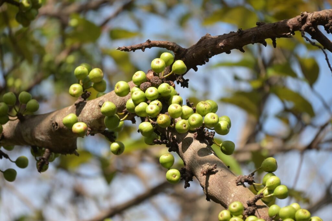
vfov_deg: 3.7
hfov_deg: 5.5
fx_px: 3457
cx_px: 166
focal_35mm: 375
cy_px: 110
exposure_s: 1/800
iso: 250
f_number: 6.3
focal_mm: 250
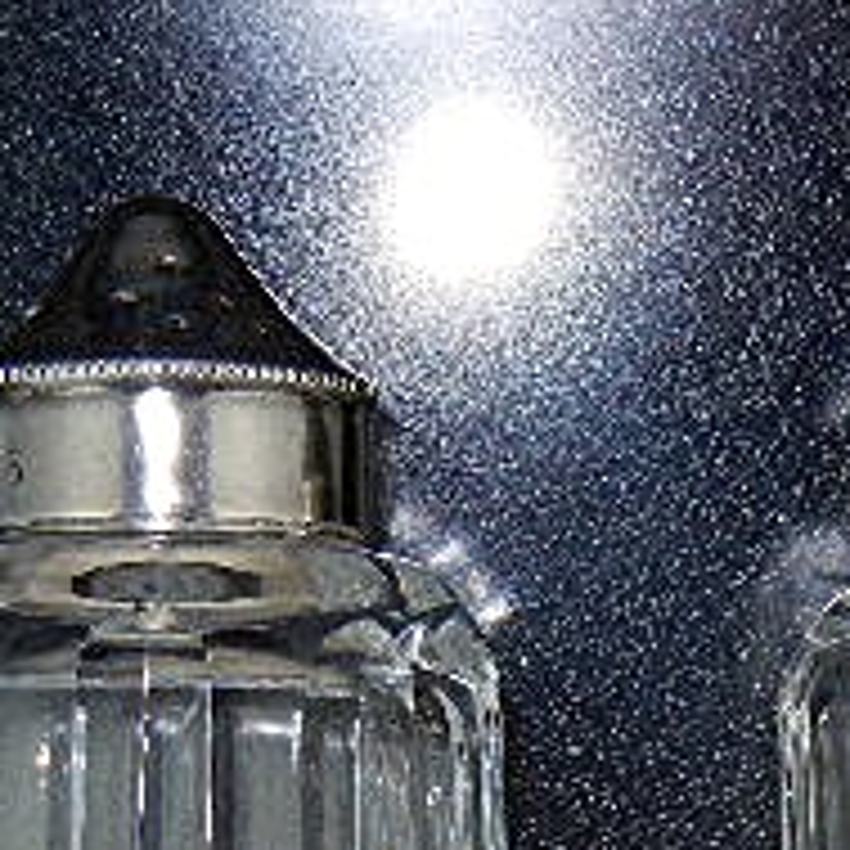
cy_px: 985
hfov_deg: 14.8
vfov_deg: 14.5
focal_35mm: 117
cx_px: 684
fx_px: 3250
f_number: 3.7
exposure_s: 1/30
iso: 217
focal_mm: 7.1
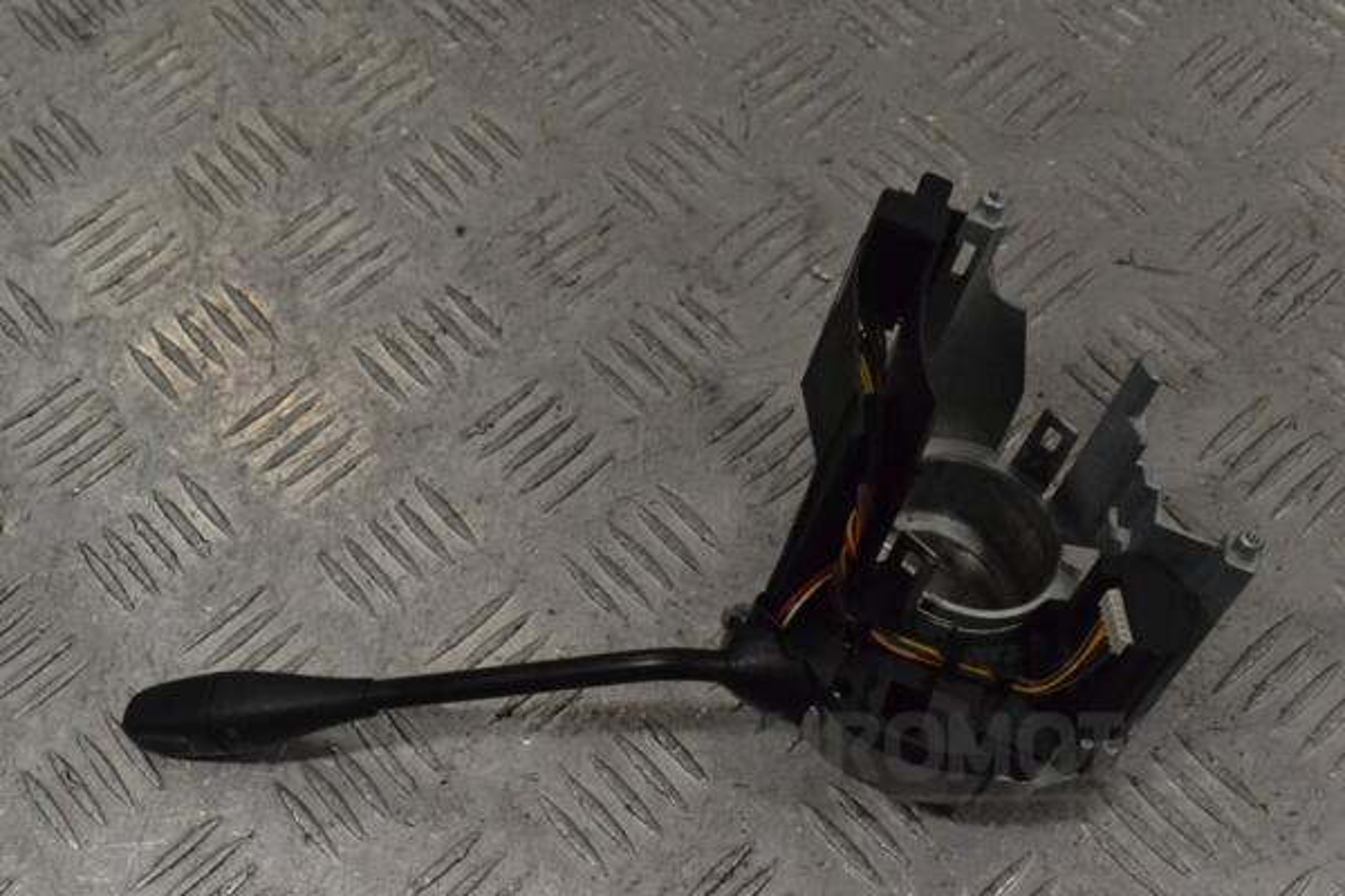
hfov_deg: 41.1
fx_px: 1793
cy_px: 448
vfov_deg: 28.1
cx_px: 672
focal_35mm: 48
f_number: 10
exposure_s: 1/400
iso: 3200
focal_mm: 32
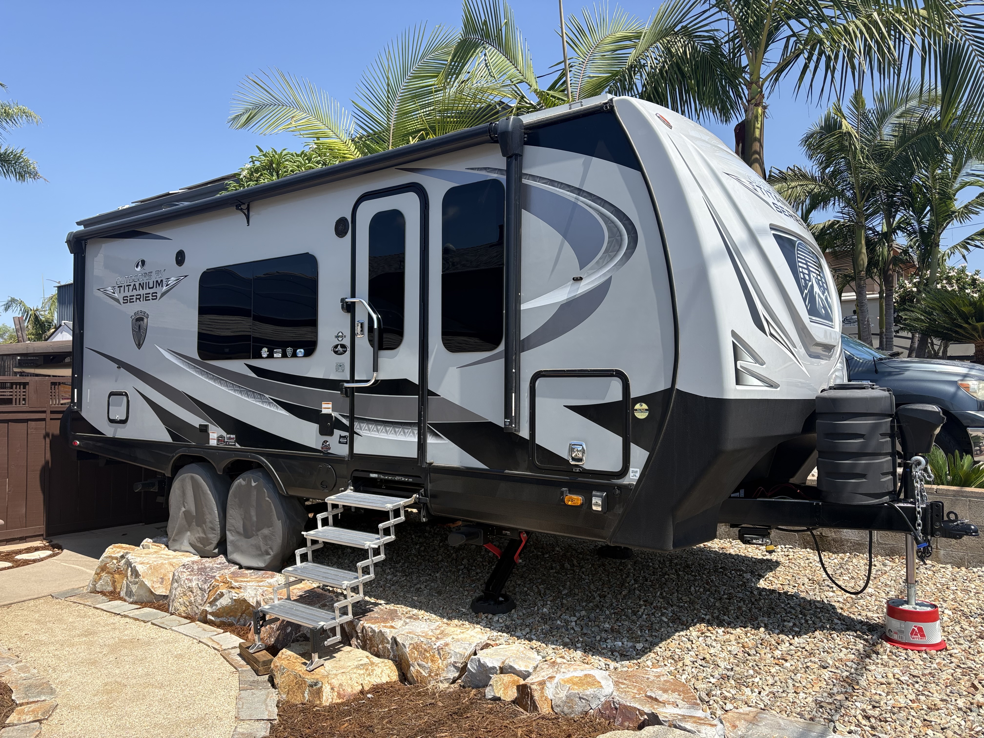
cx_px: 492
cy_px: 369
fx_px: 739
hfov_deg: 67.3
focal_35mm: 26
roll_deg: +0.1
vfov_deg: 53.1
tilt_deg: +2.1
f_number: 1.6
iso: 50
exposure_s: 1/2451
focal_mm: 5.96
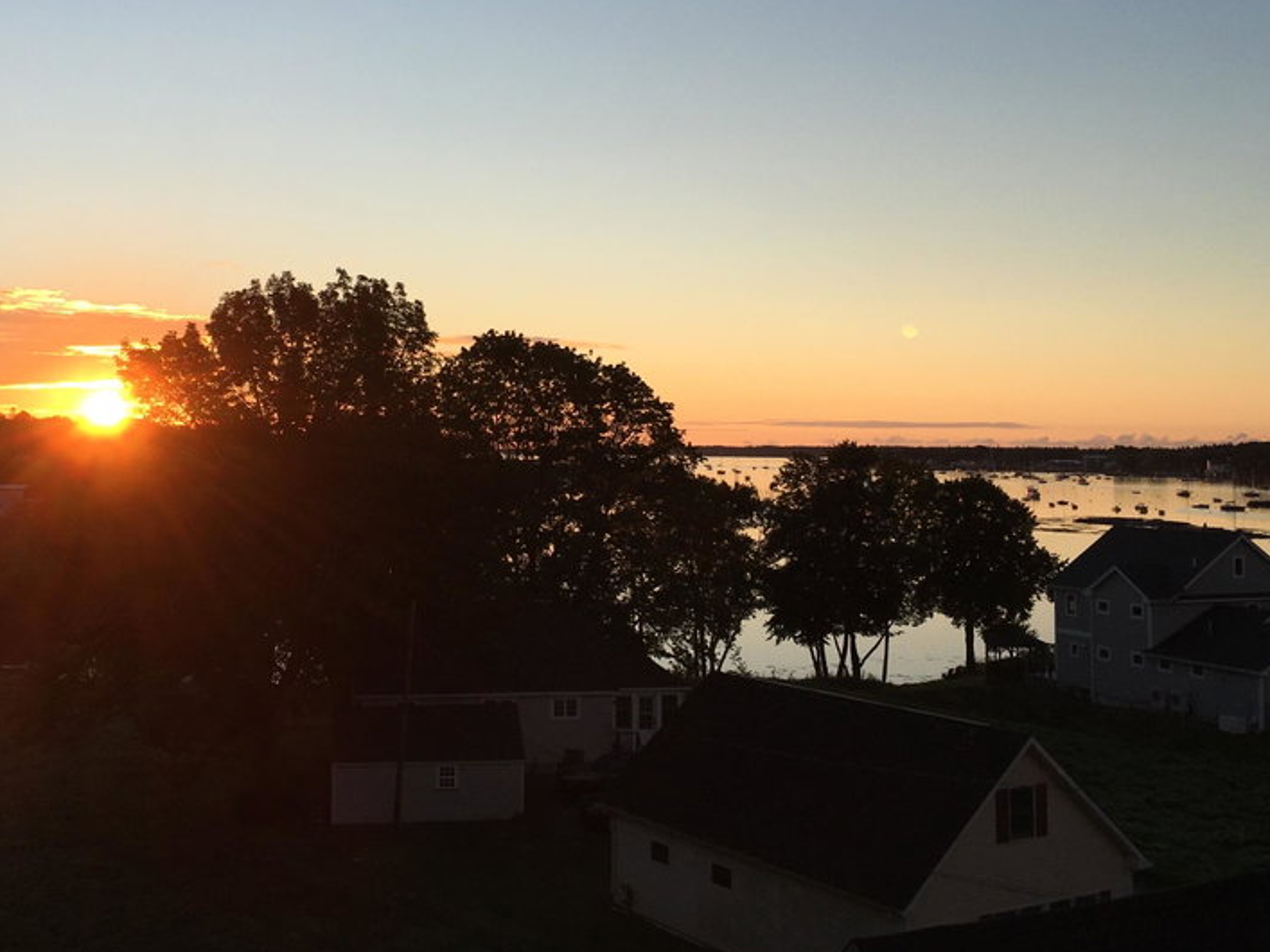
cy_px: 401
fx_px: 1541
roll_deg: -0.8
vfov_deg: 34.3
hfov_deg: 44.7
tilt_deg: +2.6
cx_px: 541
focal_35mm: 42
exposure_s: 1/864
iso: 25
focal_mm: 4.15
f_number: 2.2
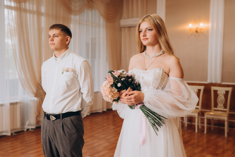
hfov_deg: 47.9
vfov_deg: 33.0
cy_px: 78
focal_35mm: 41
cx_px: 115
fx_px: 265
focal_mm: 35
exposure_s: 1/200
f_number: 2.5
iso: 320
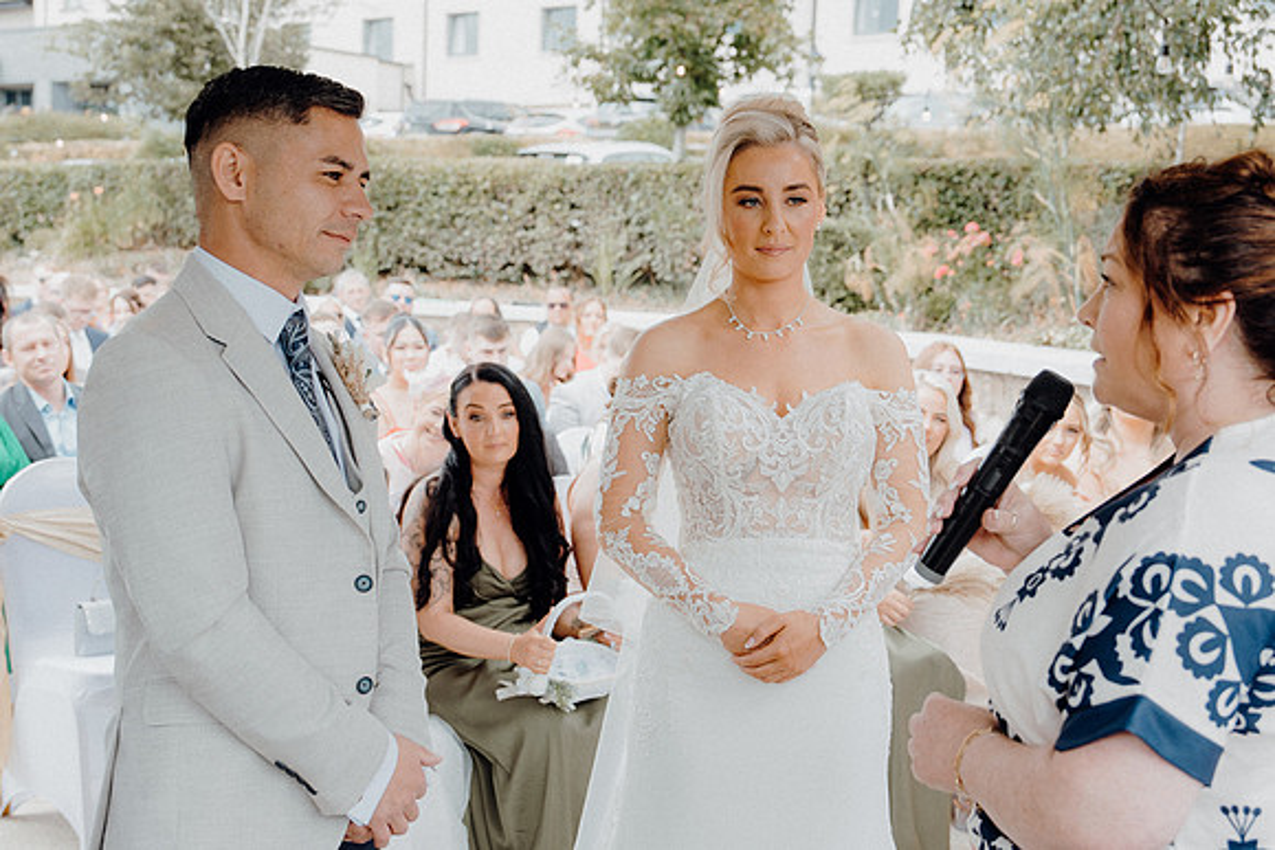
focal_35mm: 51
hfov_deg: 38.9
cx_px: 638
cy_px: 425
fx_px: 1807
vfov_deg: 26.5
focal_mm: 34
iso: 125
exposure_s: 1/200
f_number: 3.5
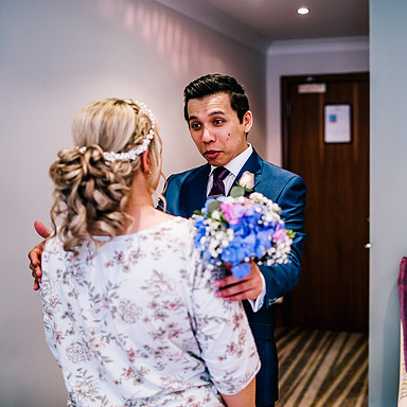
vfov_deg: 37.6
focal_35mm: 45
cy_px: 204
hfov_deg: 36.9
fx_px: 599
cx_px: 287
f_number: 1.6
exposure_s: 1/250
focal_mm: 35
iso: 1000
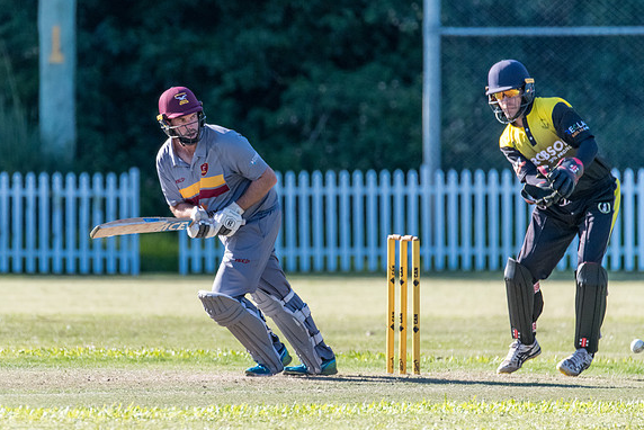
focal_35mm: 816
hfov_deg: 2.5
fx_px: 14604
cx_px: 212
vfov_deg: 1.7
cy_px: 182
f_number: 6.3
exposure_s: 1/3200
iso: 2000
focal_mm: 600
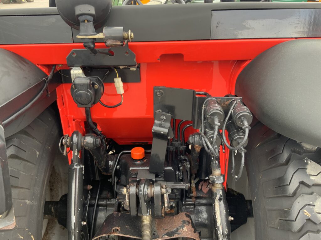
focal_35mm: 29
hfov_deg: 61.7
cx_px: 160
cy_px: 120
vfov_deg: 48.2
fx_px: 269
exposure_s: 1/122
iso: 40
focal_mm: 3
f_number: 1.8
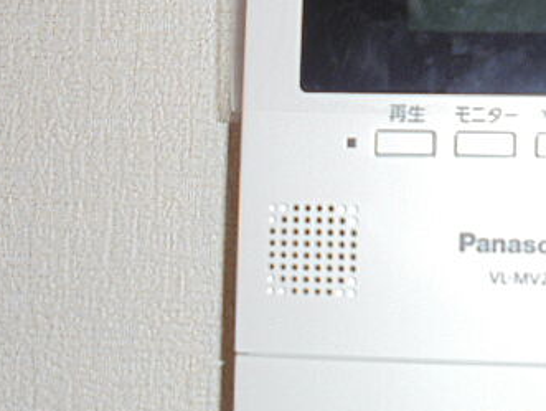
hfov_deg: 33.1
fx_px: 884
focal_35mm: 56
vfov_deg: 26.0
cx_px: 454
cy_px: 132
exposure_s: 1/40
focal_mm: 5.3
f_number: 3.7
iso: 100
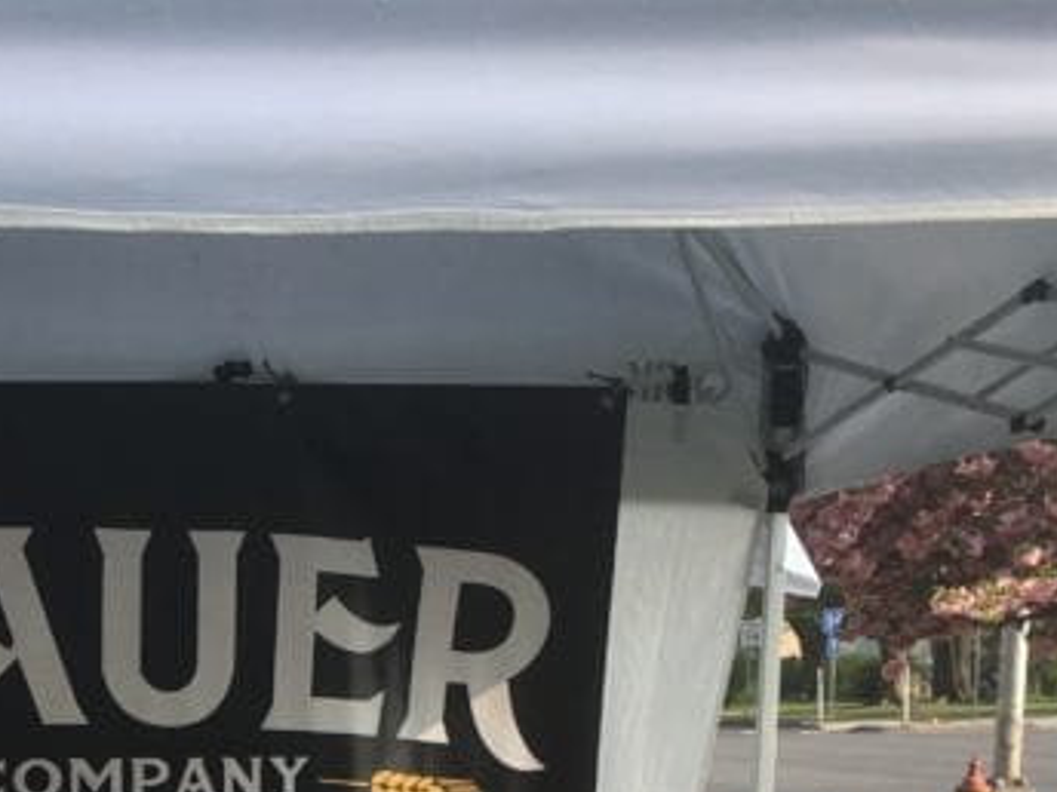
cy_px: 1171
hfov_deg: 21.8
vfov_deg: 15.8
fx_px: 2626
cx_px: -28
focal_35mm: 86
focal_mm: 4.15
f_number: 2.2
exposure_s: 1/605
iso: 25
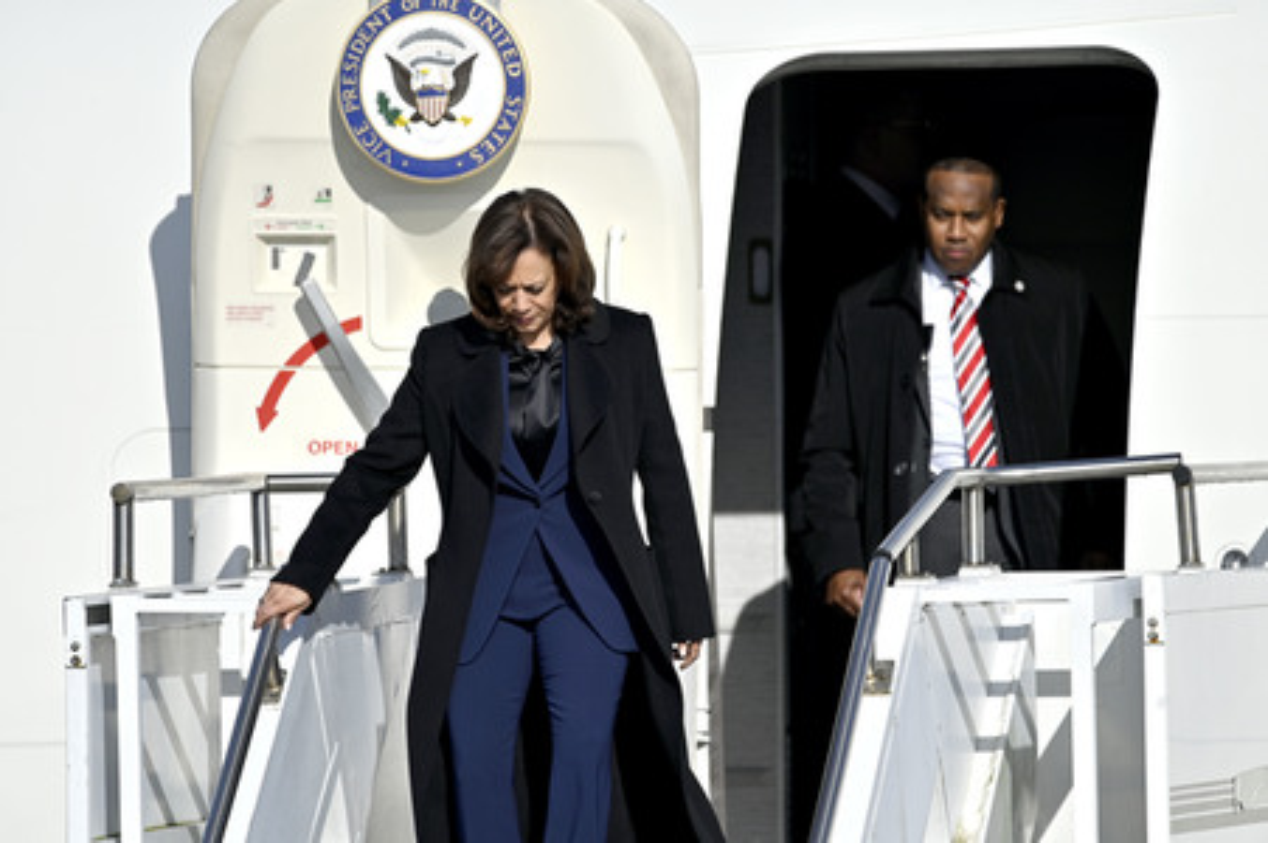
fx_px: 21117
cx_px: 634
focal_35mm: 600
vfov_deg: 2.3
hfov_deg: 3.4
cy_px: 422
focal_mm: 600
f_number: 6.3
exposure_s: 1/3200
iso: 160
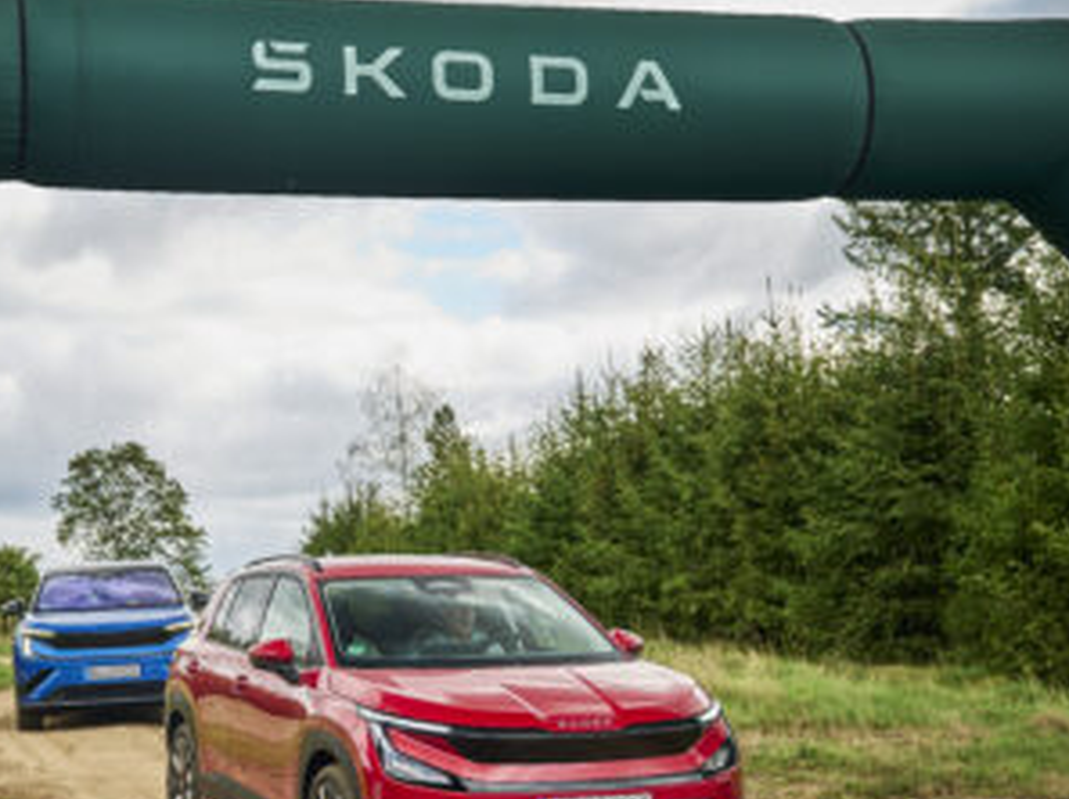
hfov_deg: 29.7
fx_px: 2005
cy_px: 534
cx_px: 398
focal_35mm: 65
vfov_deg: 22.4
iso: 100
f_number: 2.8
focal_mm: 31
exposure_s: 1/200
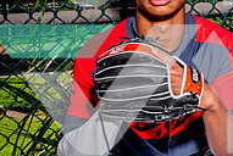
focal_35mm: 94
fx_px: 609
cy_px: 90
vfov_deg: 14.6
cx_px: 299
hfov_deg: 20.0
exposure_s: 1/125
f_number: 11
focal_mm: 31
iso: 200
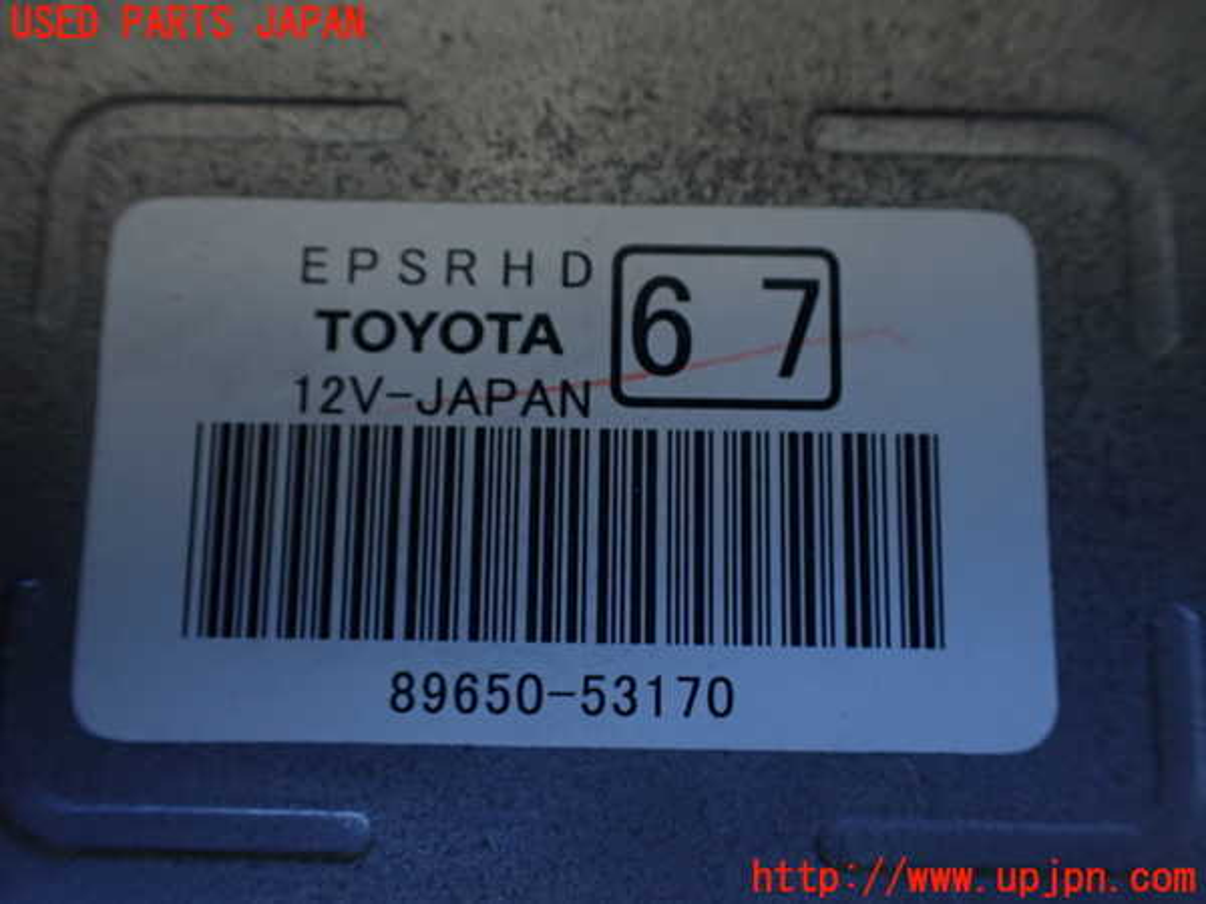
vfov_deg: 46.8
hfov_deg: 60.0
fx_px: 1045
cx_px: 603
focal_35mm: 30
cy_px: 452
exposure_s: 1/125
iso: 250
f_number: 2.3
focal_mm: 5.4
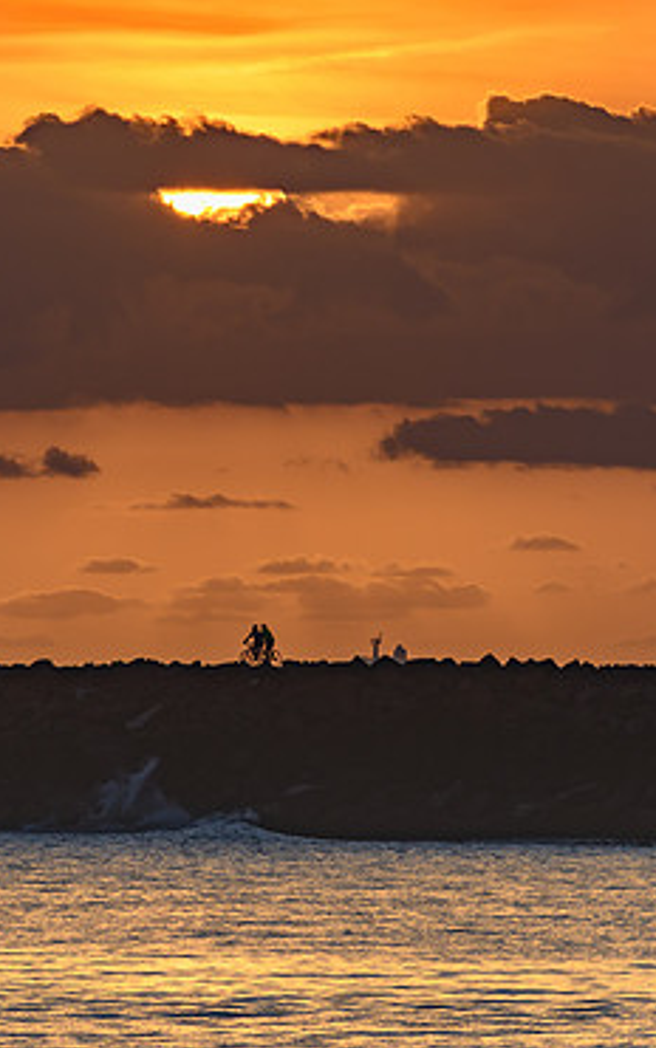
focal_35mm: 579
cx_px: 218
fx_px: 16556
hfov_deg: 2.3
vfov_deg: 3.6
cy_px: 513
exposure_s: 1/1600
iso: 125
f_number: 5.3
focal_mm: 240
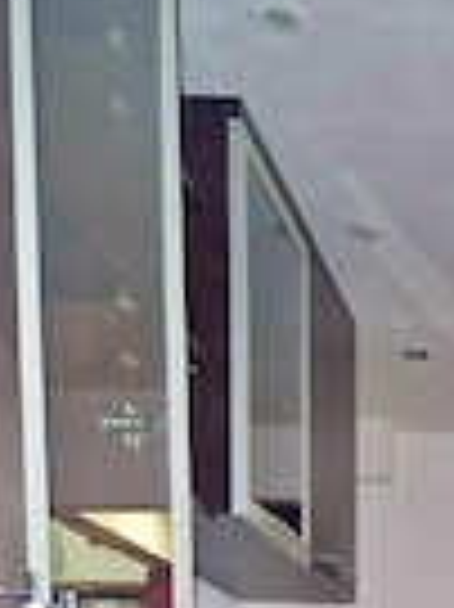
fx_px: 1191
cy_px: 865
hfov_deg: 19.4
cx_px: 634
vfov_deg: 23.8
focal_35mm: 68
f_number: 1.8
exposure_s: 1/10
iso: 160
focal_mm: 5.4
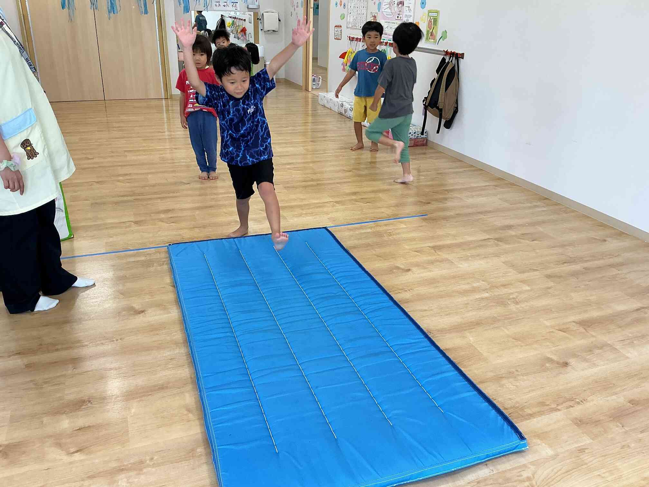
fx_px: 544
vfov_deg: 48.2
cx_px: 324
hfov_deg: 61.7
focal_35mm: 29
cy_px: 244
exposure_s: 1/100
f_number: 1.8
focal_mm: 3
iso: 32
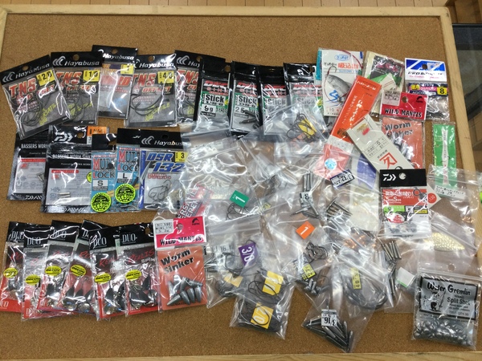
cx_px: 241
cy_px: 180
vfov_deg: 45.4
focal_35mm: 31
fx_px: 432
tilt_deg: -75.3
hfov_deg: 58.4
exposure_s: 1/40
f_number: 2.4
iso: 25
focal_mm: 3.3
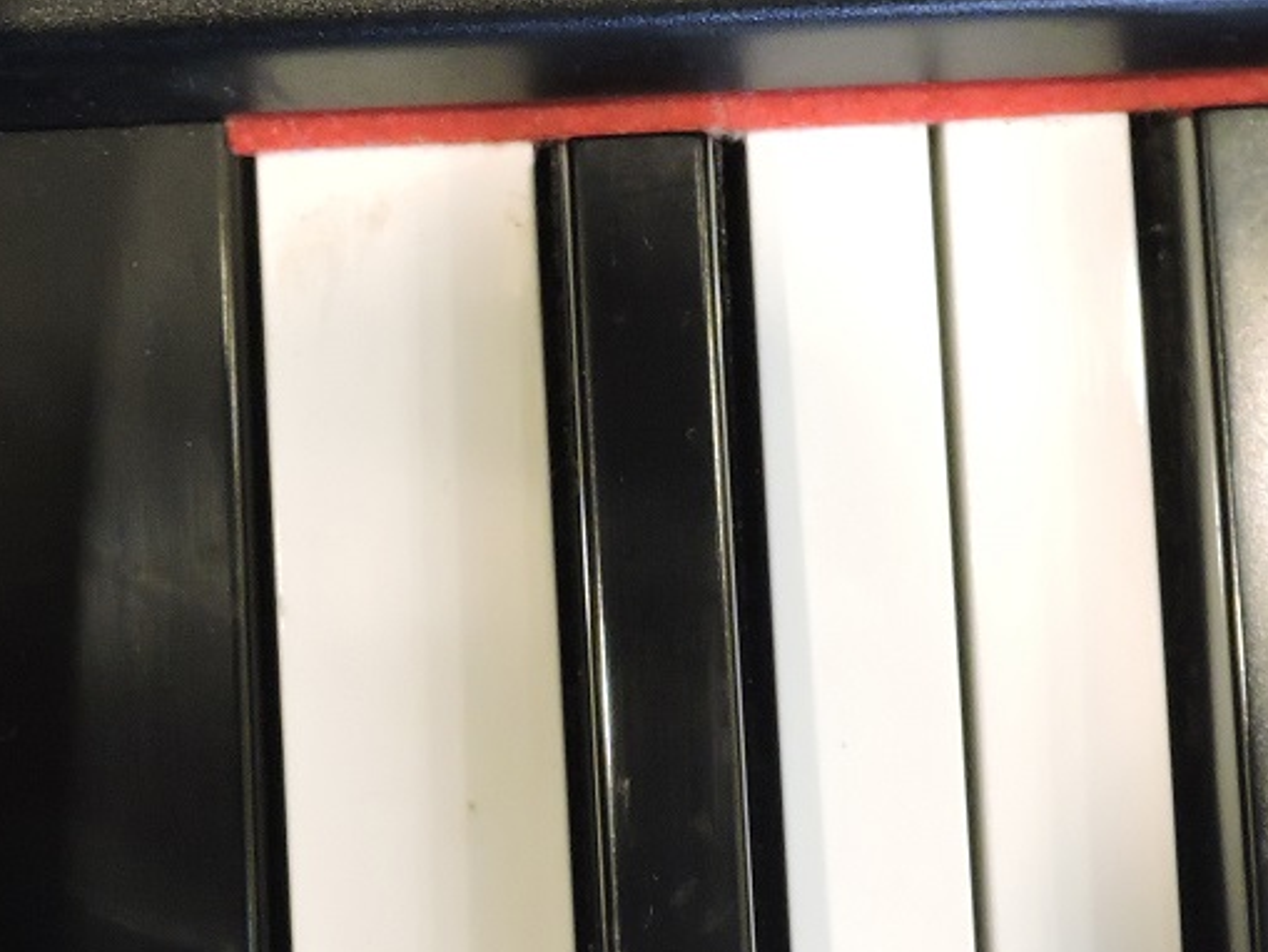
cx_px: 891
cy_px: 263
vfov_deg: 15.5
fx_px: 3481
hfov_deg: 20.5
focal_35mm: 95
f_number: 3.3
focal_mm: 6.2
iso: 500
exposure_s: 1/13
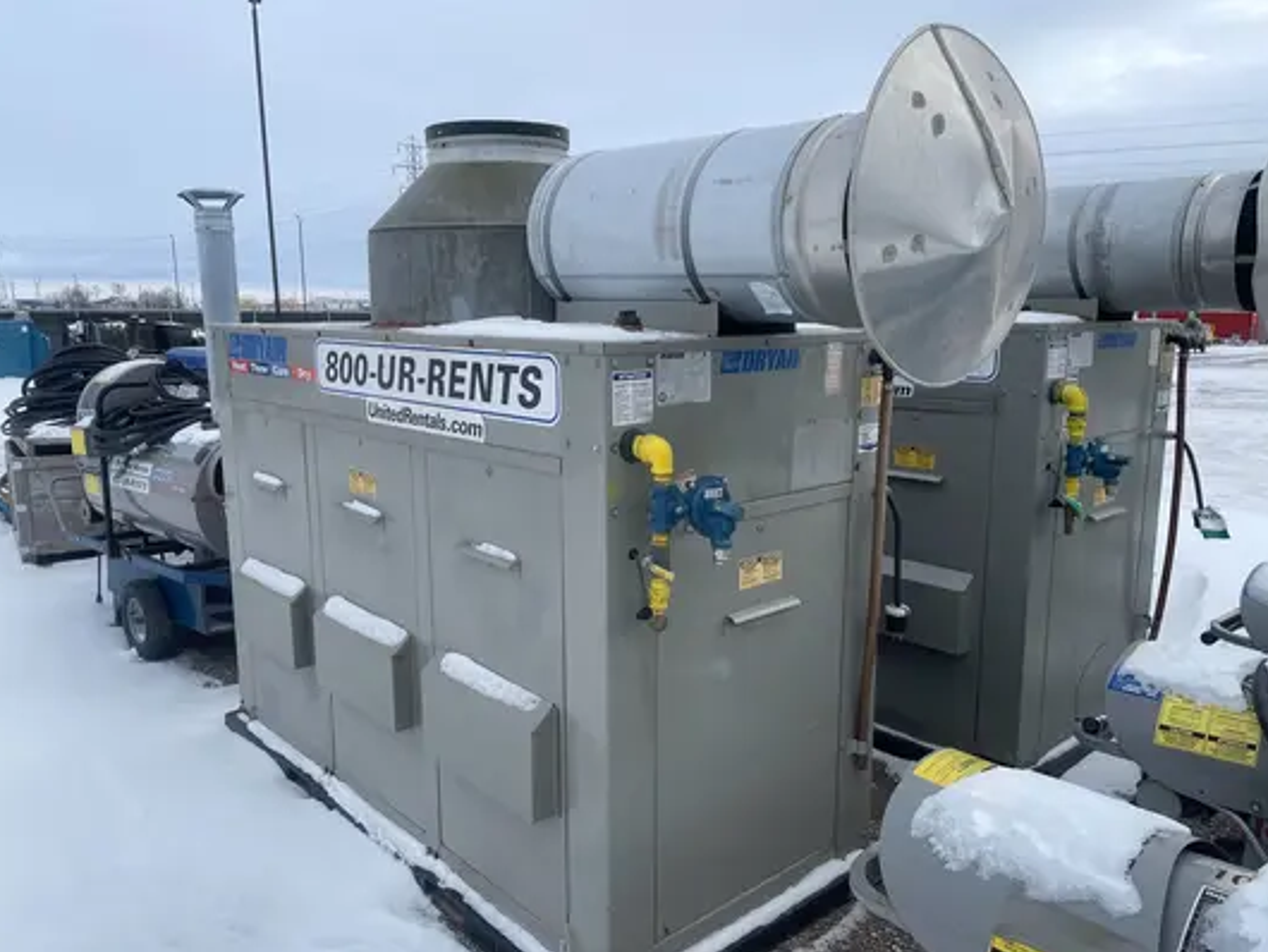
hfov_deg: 65.3
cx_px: 634
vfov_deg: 51.4
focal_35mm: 27
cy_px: 489
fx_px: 989
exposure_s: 1/1221
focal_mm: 4.2
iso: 32
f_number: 1.6
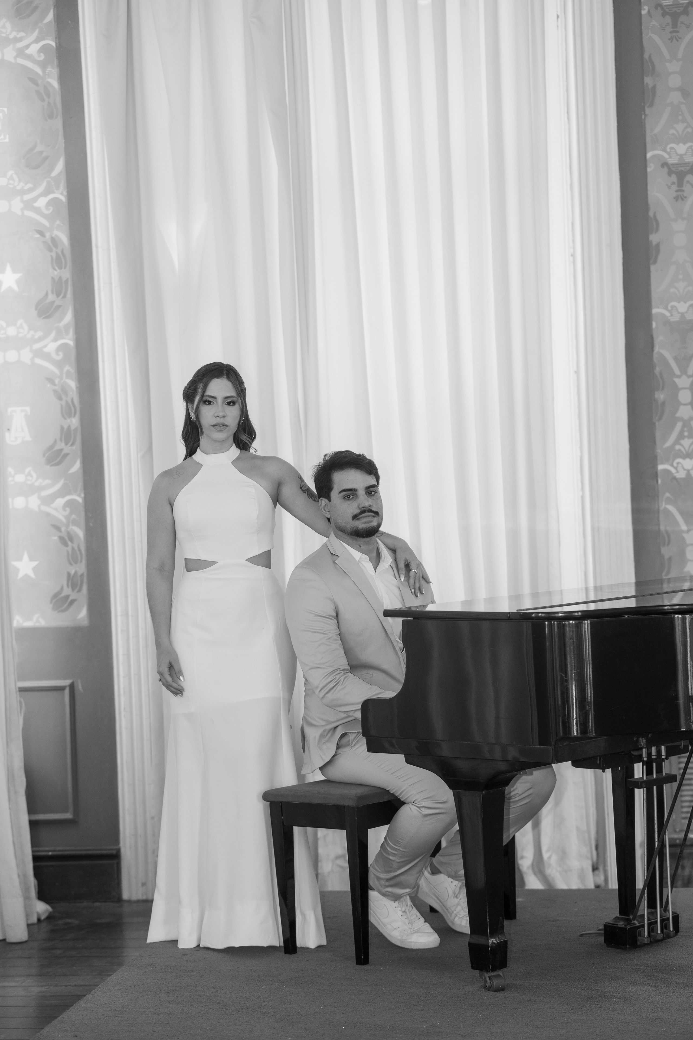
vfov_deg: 23.9
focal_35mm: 85
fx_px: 2454
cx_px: 346
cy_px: 520
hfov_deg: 16.1
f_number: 3.2
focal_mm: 85
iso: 400
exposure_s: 1/200
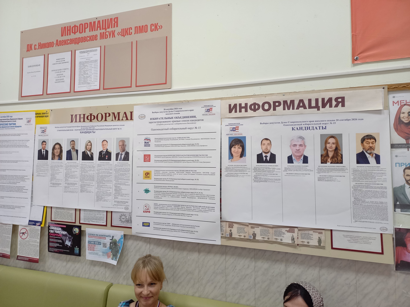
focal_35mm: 25
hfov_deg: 69.4
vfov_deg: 54.9
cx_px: 205
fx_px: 296
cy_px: 154
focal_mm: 4.65
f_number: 1.8
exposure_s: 1/50
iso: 320
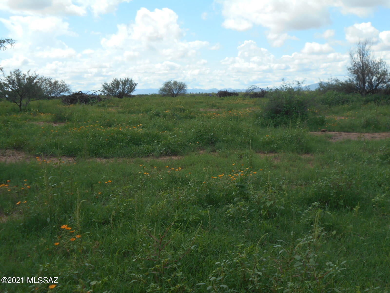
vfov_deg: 33.6
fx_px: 484
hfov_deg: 43.9
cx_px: 195
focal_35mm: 43
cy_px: 146
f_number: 4.2
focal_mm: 7.7
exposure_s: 1/640
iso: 80
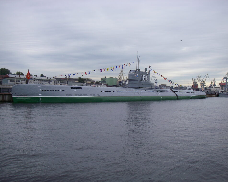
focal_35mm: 40
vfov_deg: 37.3
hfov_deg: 45.8
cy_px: 92
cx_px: 119
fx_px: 270
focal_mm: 6.3
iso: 64
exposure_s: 1/250
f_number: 3.3
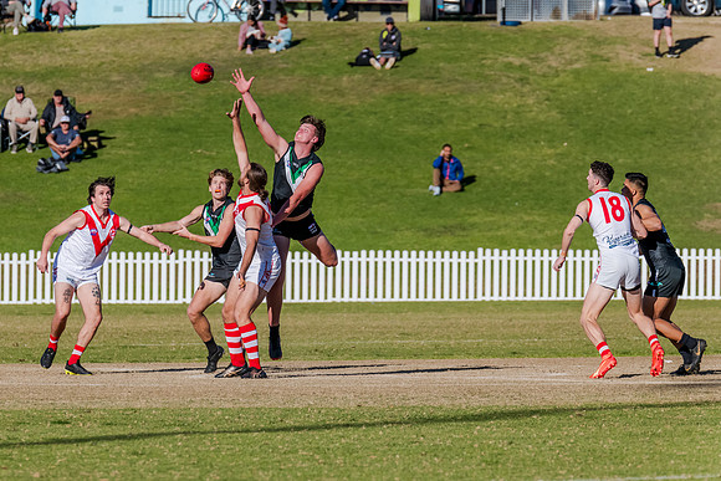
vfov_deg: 2.9
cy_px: 262
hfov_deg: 4.4
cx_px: 328
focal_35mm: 468
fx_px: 9371
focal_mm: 420
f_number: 10
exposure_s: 1/2000
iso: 800
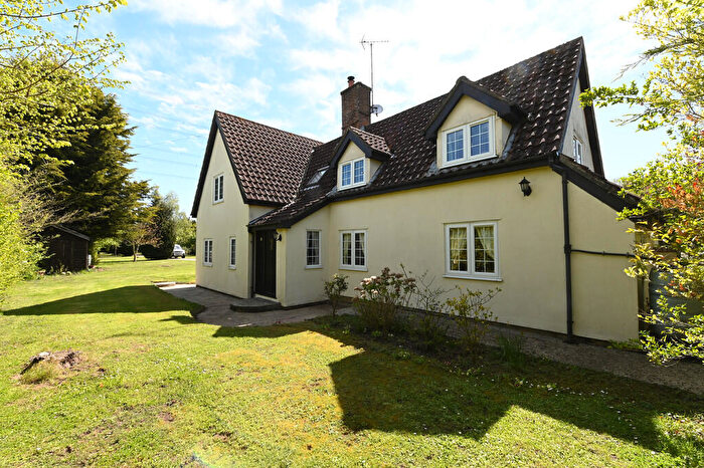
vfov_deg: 73.7
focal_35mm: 16
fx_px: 313
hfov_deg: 96.8
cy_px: 234
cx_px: 352
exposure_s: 1/200
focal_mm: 16
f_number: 7.1
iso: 320
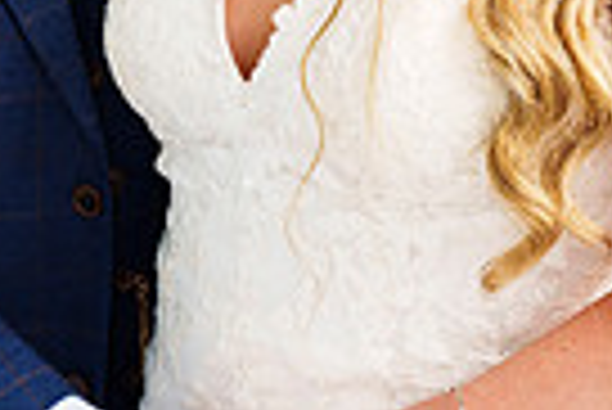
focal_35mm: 188
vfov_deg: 7.0
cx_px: 261
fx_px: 3199
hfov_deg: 10.9
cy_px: -457
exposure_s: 1/250
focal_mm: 44
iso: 800
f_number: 2.8
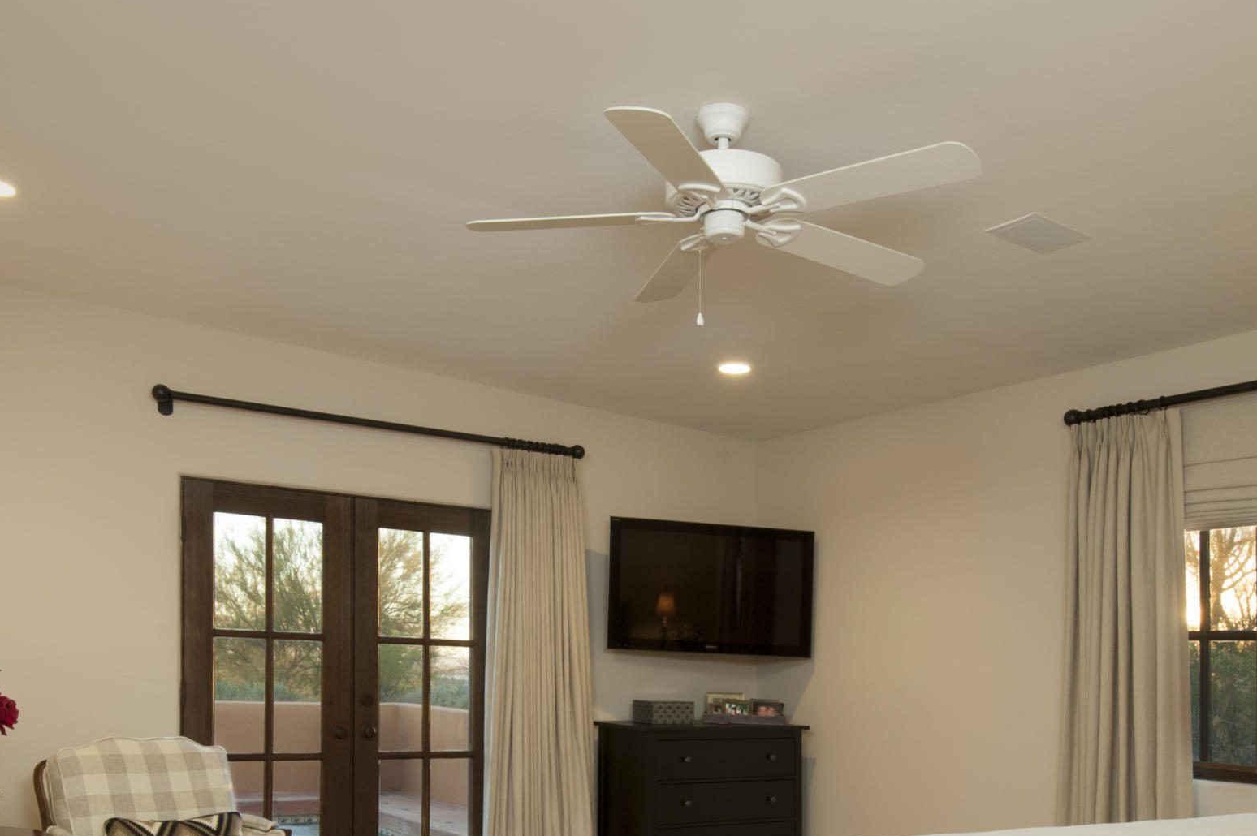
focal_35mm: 31
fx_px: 1082
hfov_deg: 60.0
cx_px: 534
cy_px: 696
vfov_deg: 40.1
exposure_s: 1/3
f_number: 11
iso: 400
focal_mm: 16
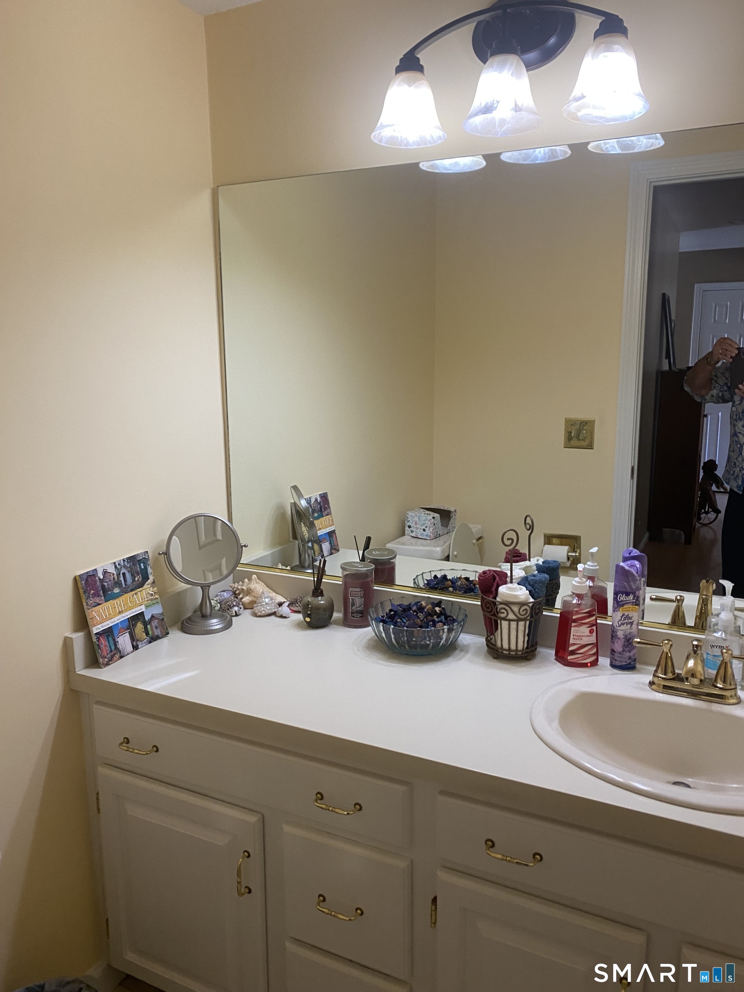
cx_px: 372
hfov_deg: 53.1
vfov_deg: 67.3
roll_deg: +0.2
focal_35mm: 26
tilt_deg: -10.0
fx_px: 745
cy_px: 496
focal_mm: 4.25
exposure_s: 1/60
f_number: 1.8
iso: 160
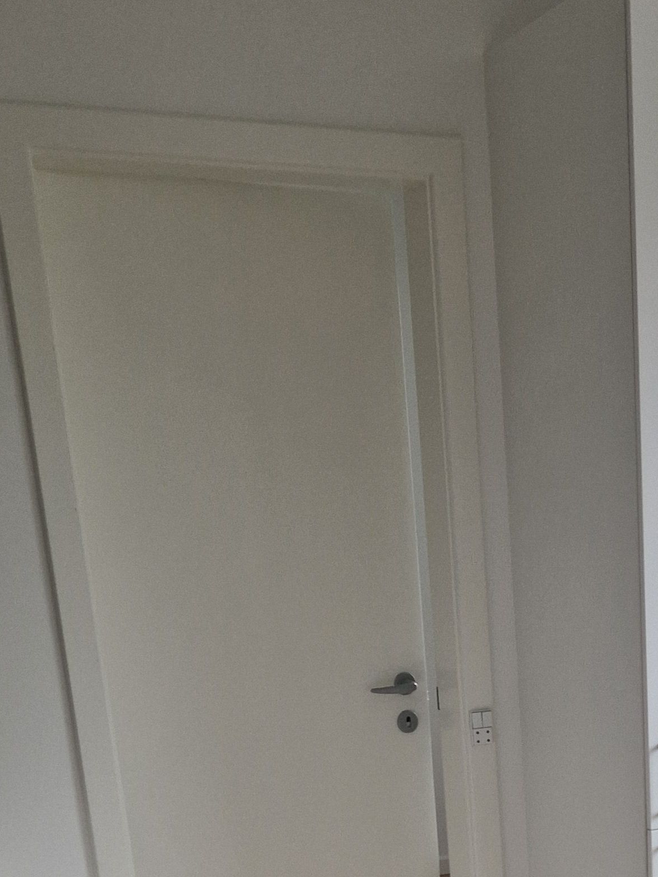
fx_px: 1496
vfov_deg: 29.4
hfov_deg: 24.0
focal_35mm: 59
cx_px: 617
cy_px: 969
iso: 125
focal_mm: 5.4
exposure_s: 1/180
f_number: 1.8
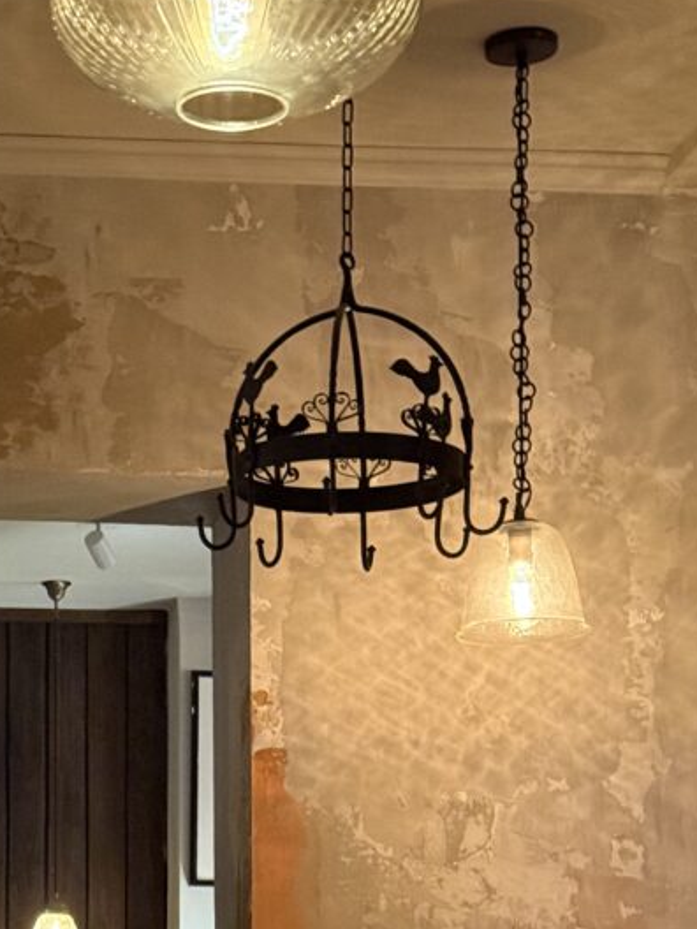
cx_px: -21
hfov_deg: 13.4
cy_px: 947
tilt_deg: +4.9
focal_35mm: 109
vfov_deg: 17.6
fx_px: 2926
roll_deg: -0.9
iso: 640
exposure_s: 1/20
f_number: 1.78
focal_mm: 6.76
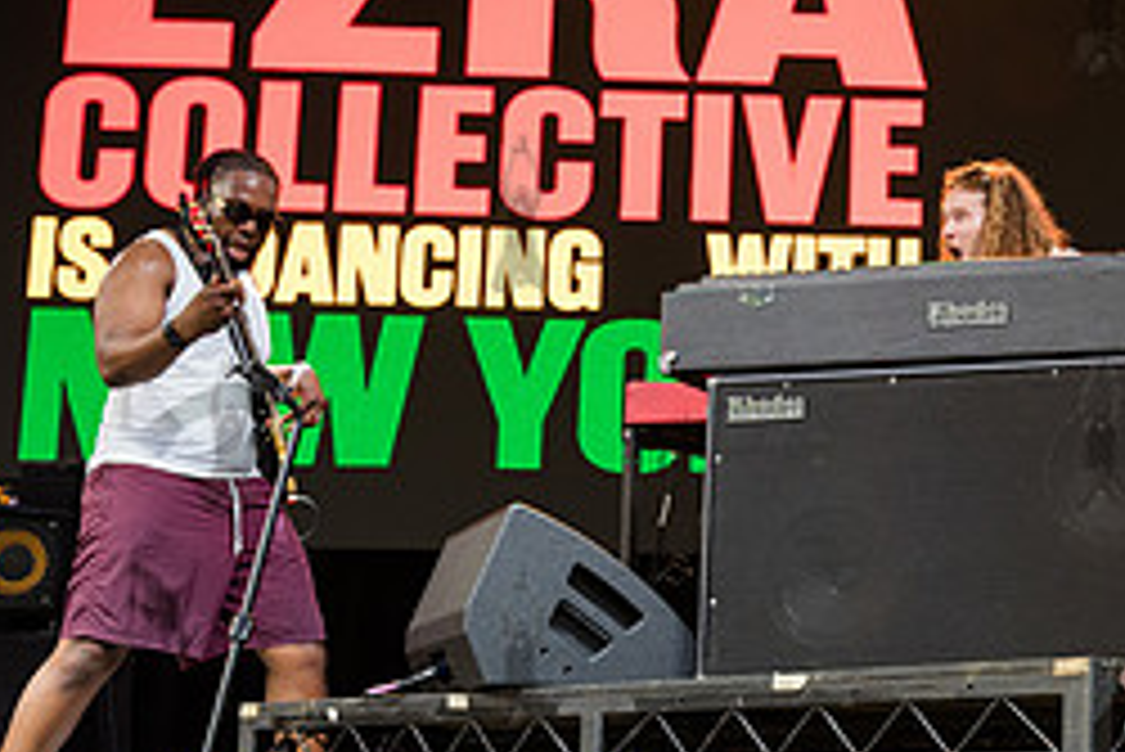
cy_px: 430
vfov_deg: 18.4
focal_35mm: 74
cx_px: 1098
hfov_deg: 26.1
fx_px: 2314
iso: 1000
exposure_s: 1/200
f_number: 4
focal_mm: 31
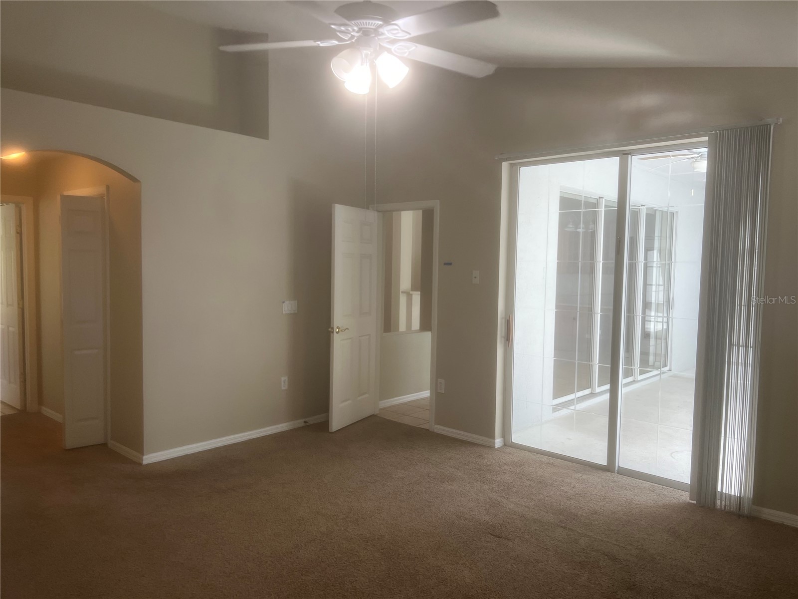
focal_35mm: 26
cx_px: 399
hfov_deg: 67.3
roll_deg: -0.2
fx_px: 599
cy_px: 300
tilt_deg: -2.8
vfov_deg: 53.1
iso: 80
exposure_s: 1/121
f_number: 1.5
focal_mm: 5.7
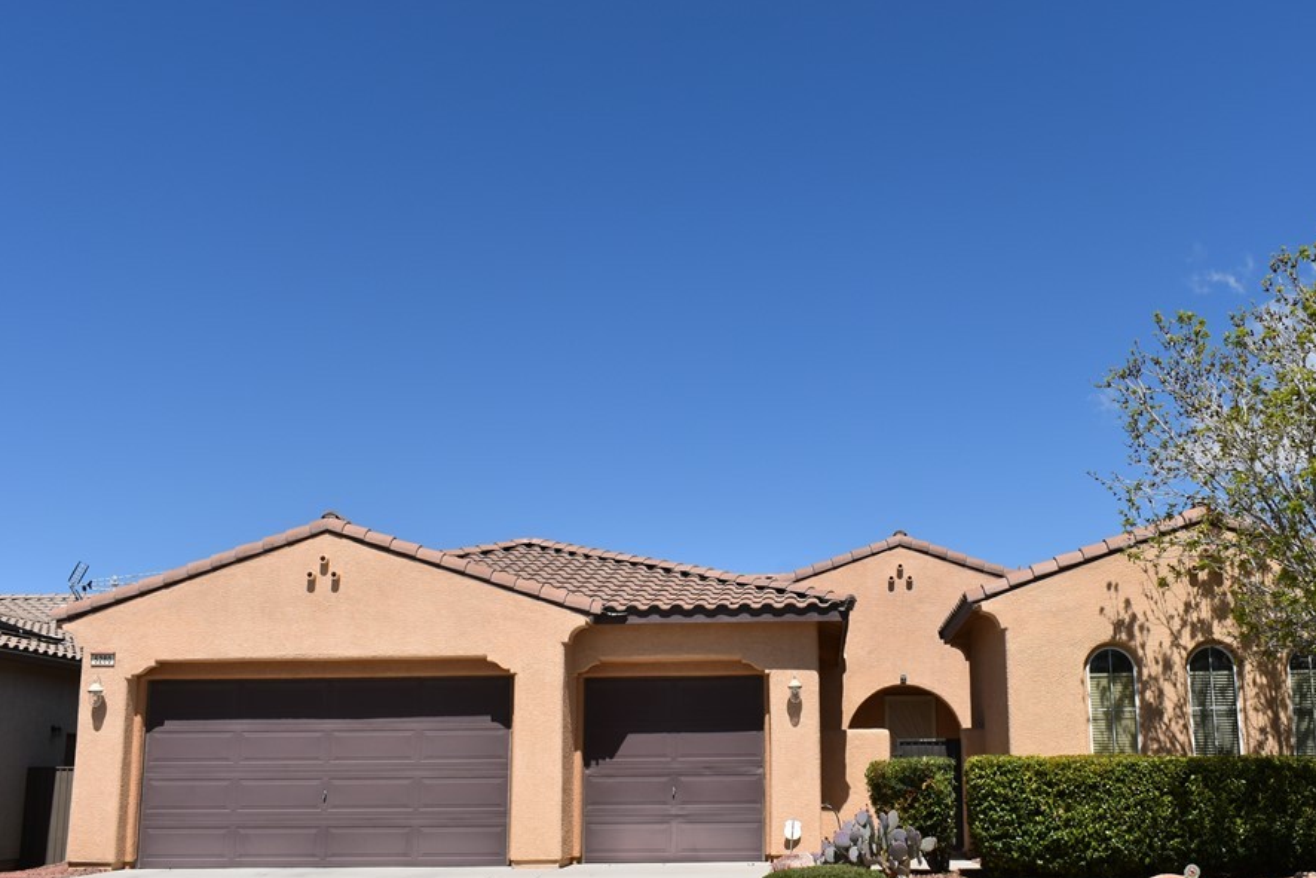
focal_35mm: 39
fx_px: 1412
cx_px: 778
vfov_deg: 34.5
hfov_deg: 49.7
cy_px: 483
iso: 200
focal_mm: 21
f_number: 11
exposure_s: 1/500
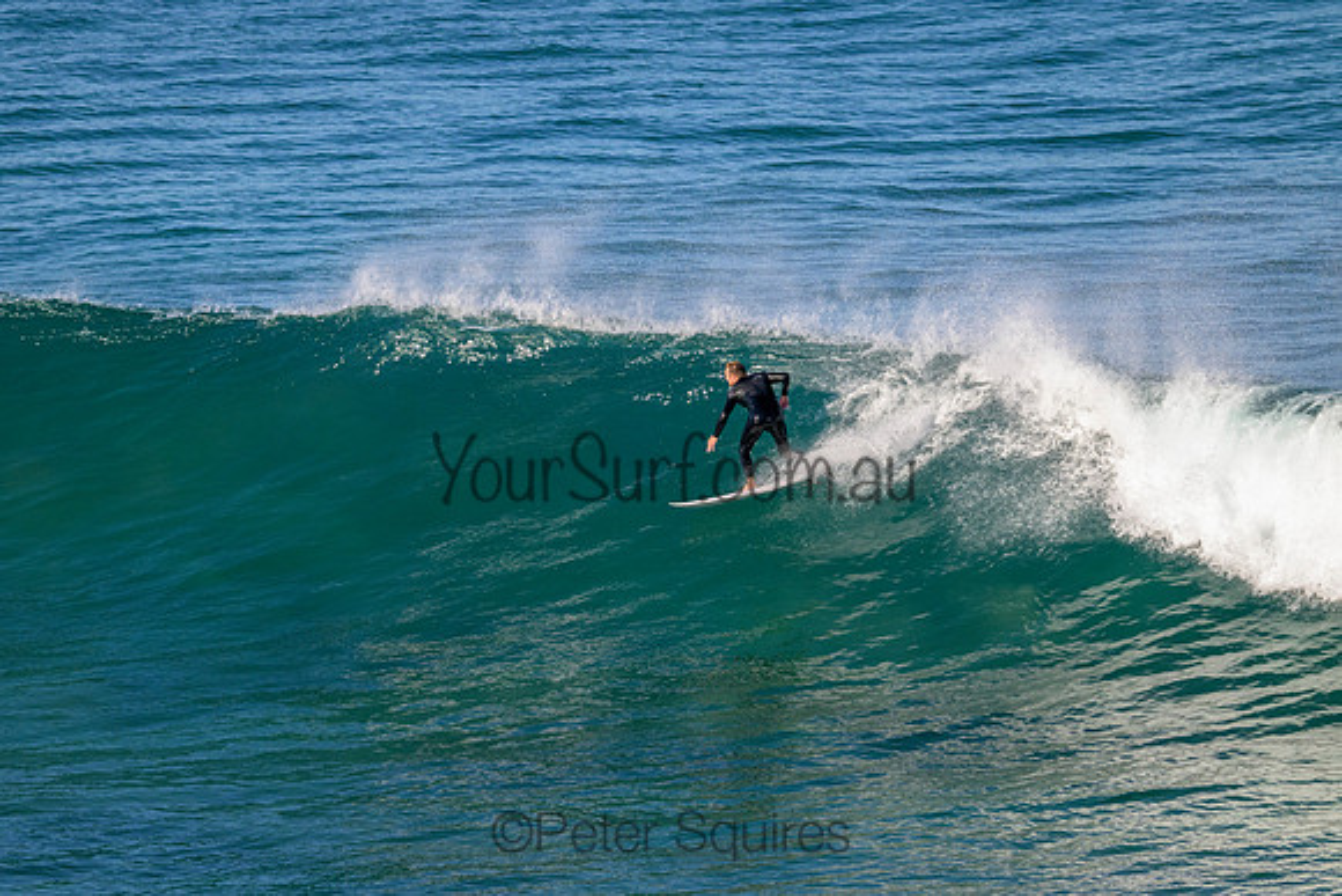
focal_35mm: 330
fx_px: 12304
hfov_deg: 6.2
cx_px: 671
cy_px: 448
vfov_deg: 4.2
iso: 2000
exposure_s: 1/2000
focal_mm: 330
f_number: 11
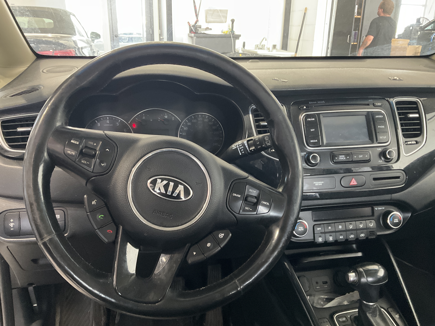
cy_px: 163
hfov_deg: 61.7
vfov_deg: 48.2
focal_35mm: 29
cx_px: 218
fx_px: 364
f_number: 1.8
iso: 320
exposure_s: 1/57
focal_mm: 3
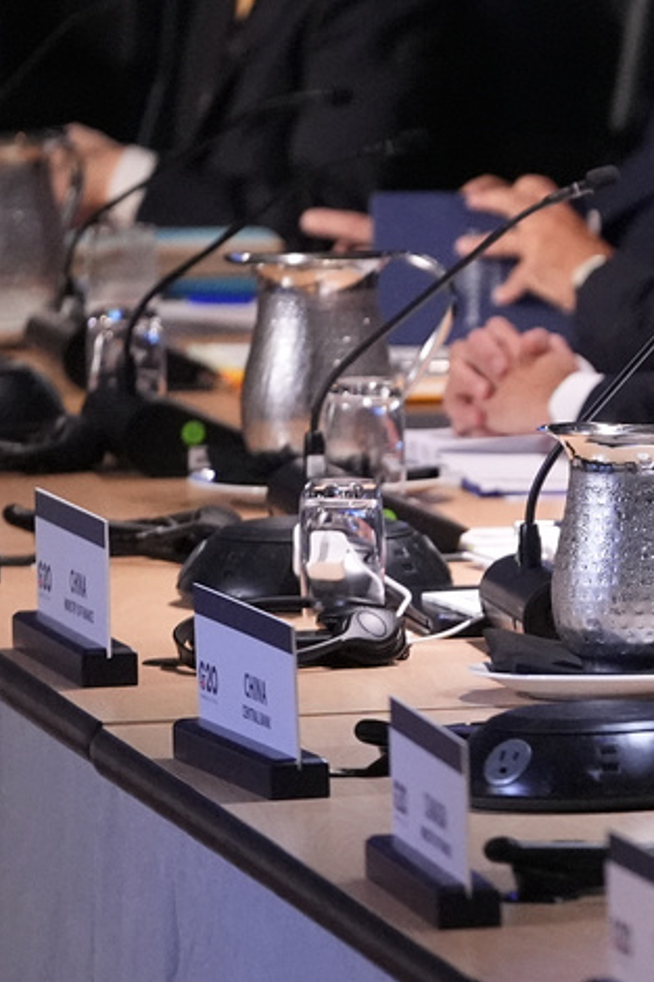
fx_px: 17533
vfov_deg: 3.2
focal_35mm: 643
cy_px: 297
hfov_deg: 2.1
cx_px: 1064
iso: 6400
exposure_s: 1/1000
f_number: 3.2
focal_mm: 197
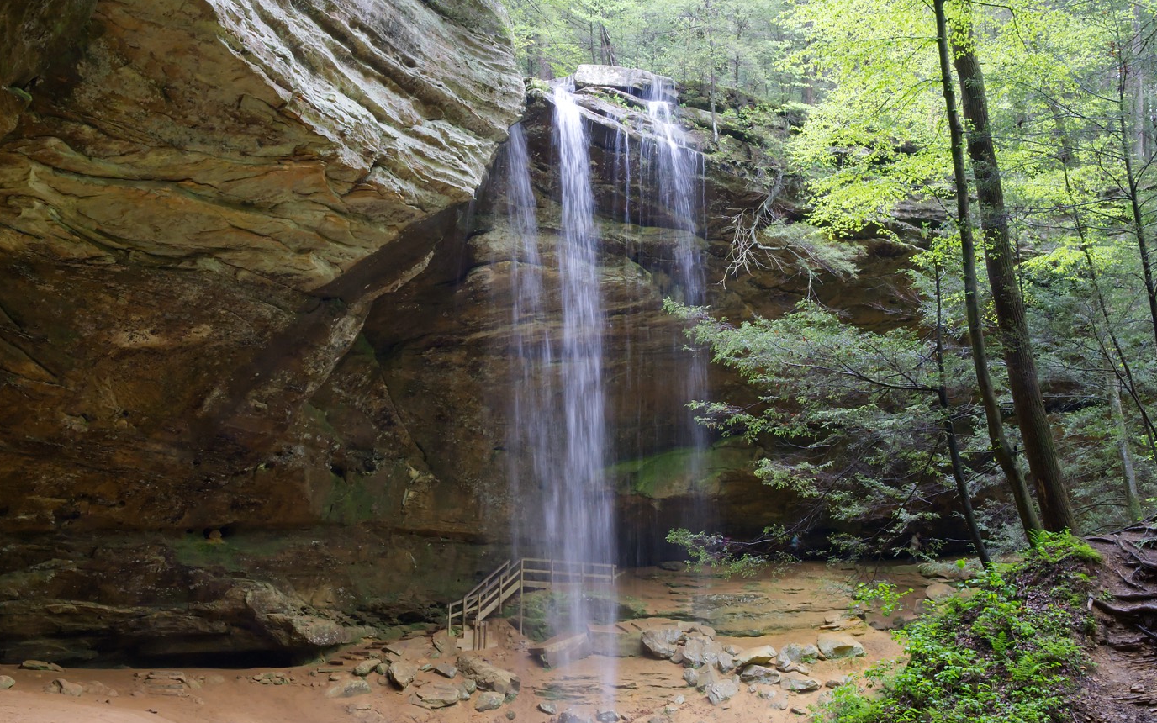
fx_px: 1392
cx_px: 589
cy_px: 377
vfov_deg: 29.1
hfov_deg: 45.1
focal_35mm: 44
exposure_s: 1/15
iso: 2000
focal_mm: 33.1
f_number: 20
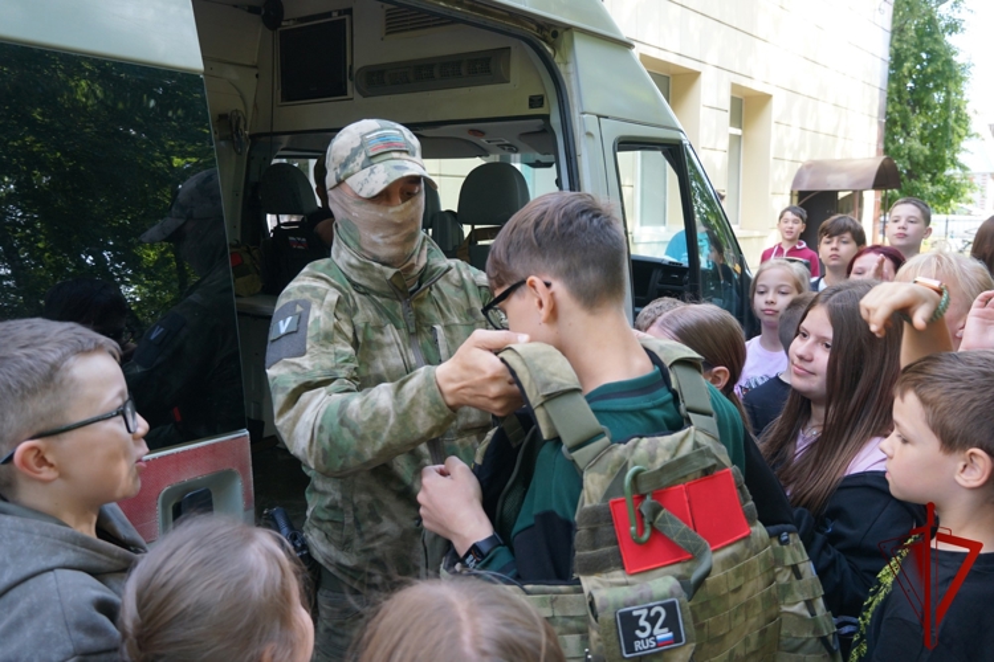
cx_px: 497
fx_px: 870
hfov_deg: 59.5
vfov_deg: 41.7
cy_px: 331
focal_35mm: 32
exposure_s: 1/160
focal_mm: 21
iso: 500
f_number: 4
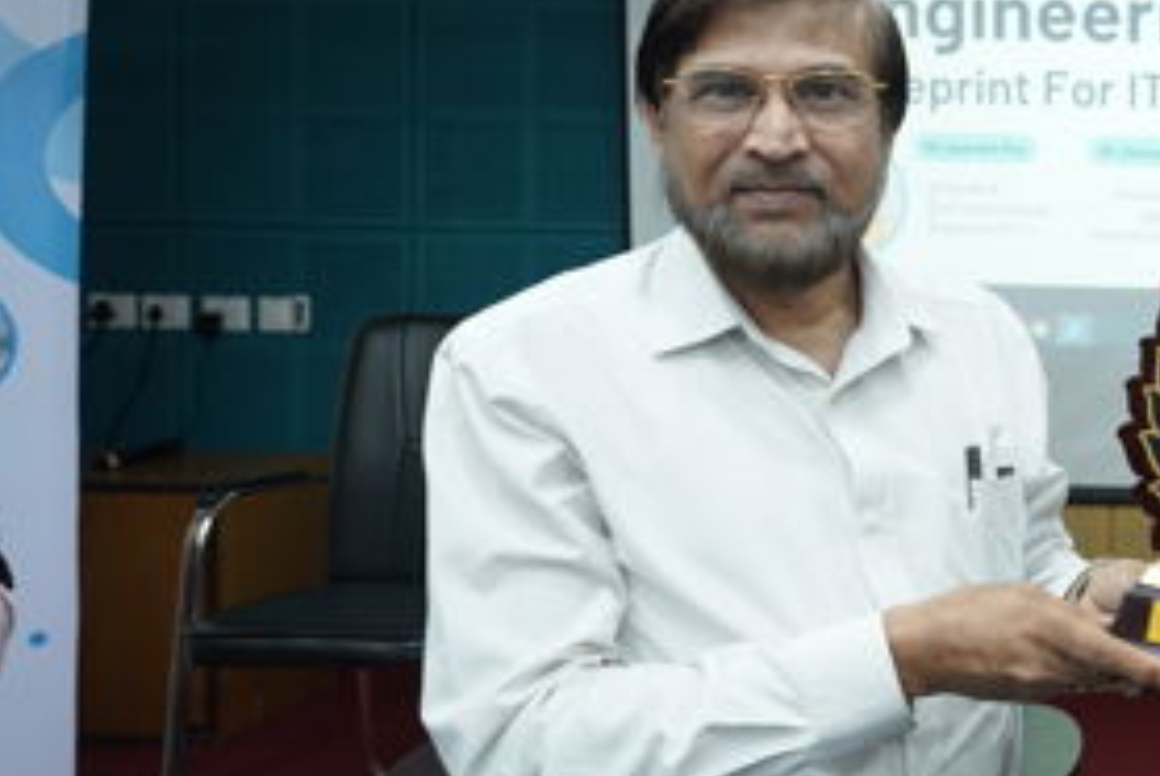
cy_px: 294
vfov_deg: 29.2
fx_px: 1484
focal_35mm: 46
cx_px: 1264
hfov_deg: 36.4
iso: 800
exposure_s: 1/100
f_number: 2.8
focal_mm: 20
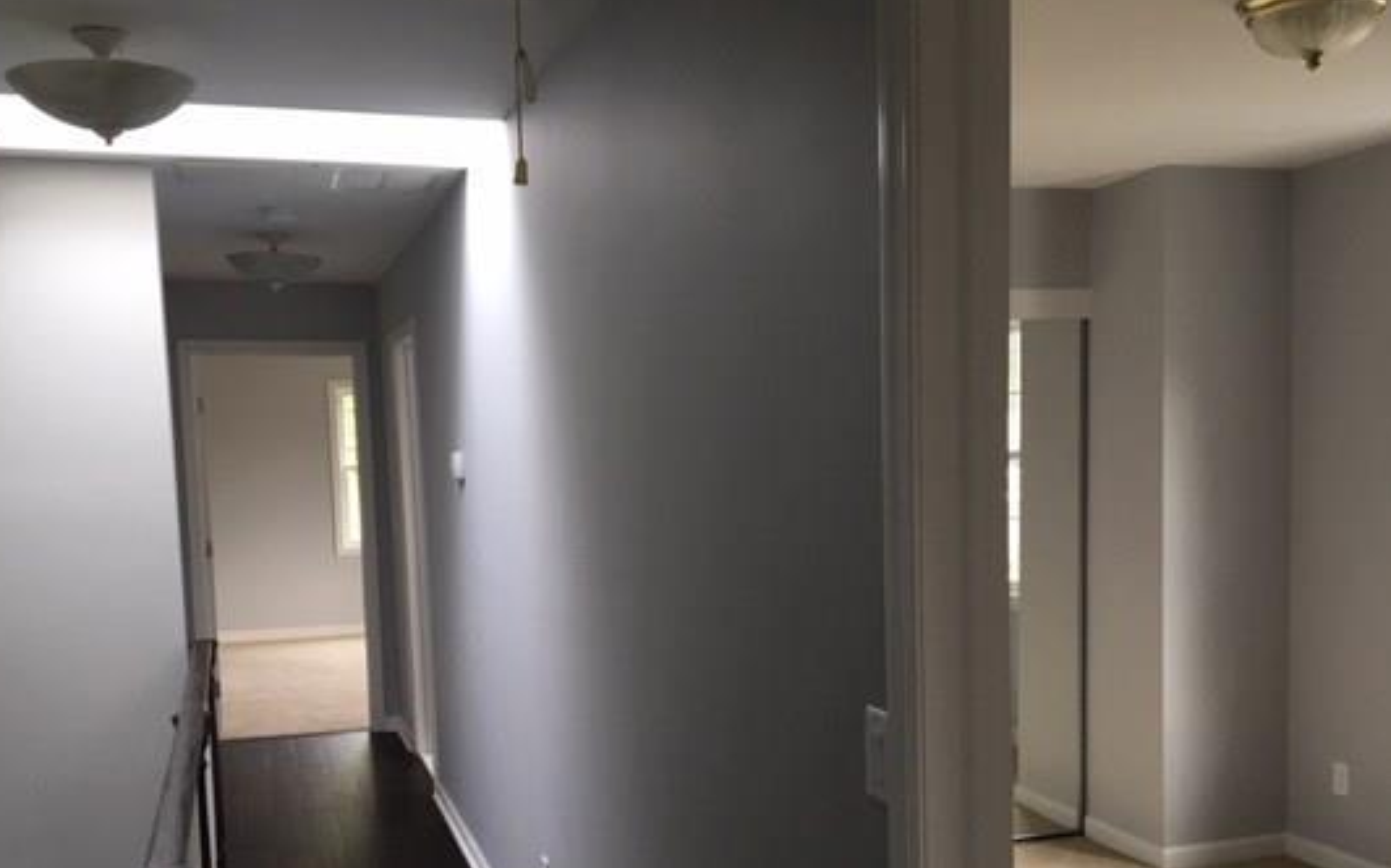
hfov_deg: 52.8
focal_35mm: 37
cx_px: 675
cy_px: 565
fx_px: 1402
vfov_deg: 34.1
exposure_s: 1/30
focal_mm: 4.15
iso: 32
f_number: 2.2
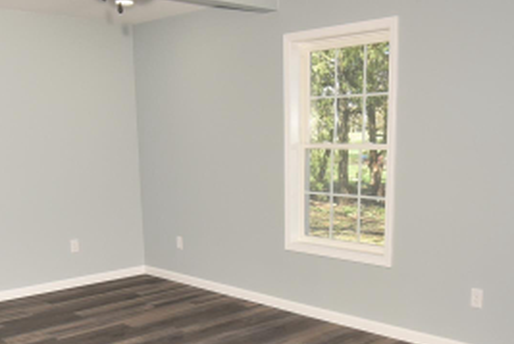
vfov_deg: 31.3
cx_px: 264
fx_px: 601
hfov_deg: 46.3
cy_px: 269
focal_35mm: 42
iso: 400
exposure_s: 1/80
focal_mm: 10
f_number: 9
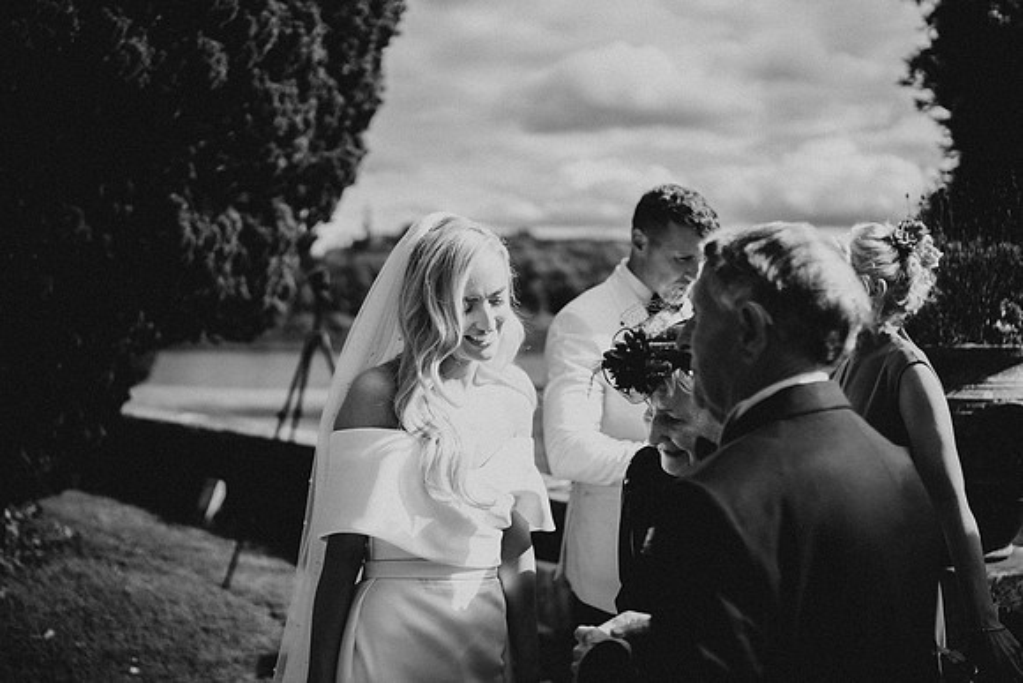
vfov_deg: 37.9
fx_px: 995
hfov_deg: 54.4
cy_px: 342
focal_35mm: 35
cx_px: 512
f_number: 1.4
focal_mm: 35
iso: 100
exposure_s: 1/6400
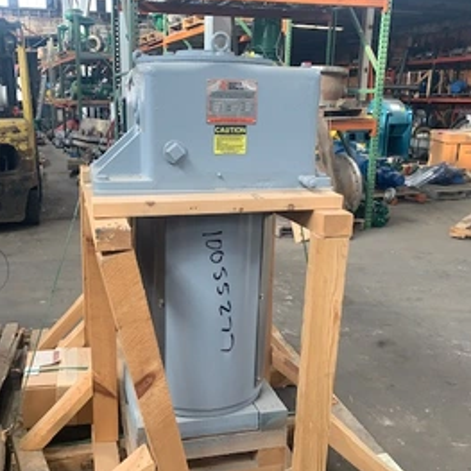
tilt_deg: -16.9
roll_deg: -0.3
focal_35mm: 35
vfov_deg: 47.2
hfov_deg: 47.1
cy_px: 258
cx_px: 201
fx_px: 539
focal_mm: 4.25
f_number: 1.8
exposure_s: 1/121
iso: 100
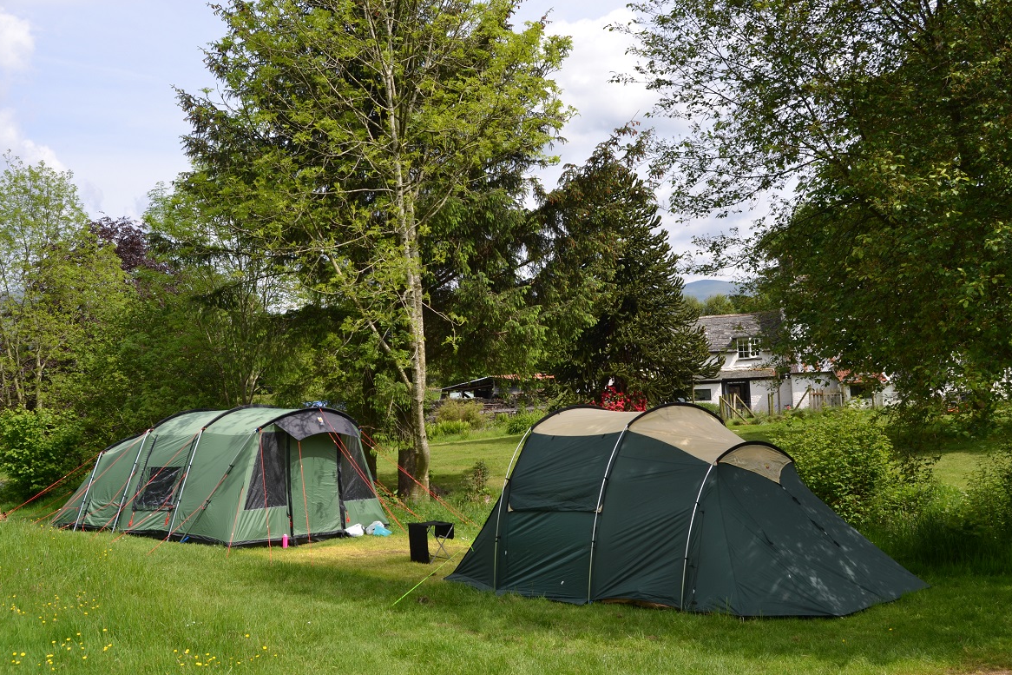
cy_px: 330
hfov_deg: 53.8
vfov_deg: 37.3
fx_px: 998
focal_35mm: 36
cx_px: 499
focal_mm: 23
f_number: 7.1
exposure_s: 1/200
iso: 100
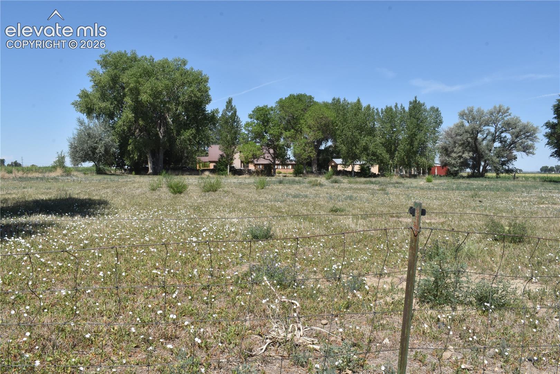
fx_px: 490
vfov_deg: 41.7
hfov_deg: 59.5
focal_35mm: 32
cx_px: 280
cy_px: 187
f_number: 25
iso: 400
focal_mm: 21
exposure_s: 1/200
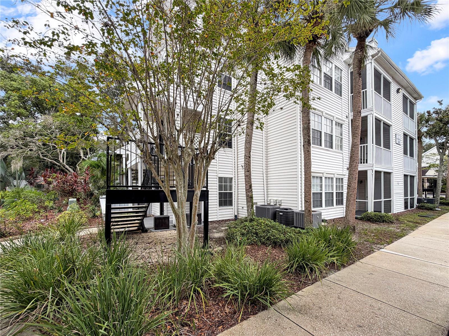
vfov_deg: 85.7
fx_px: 182
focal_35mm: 14
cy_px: 168
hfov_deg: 102.1
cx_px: 224
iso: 50
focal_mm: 2.22
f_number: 2.2
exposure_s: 1/502
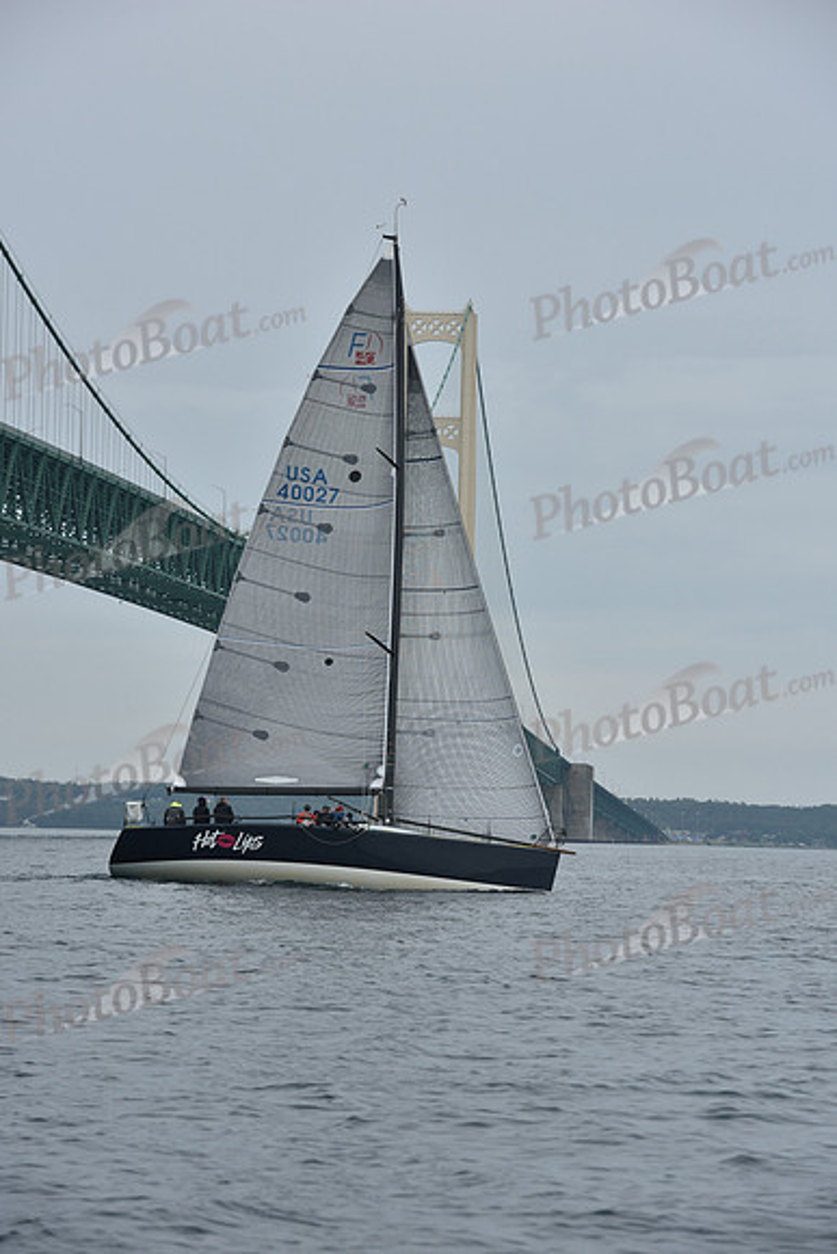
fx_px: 4879
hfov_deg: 9.8
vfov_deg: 14.7
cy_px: 627
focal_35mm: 140
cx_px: 418
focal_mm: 140
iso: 250
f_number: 9
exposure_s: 1/800
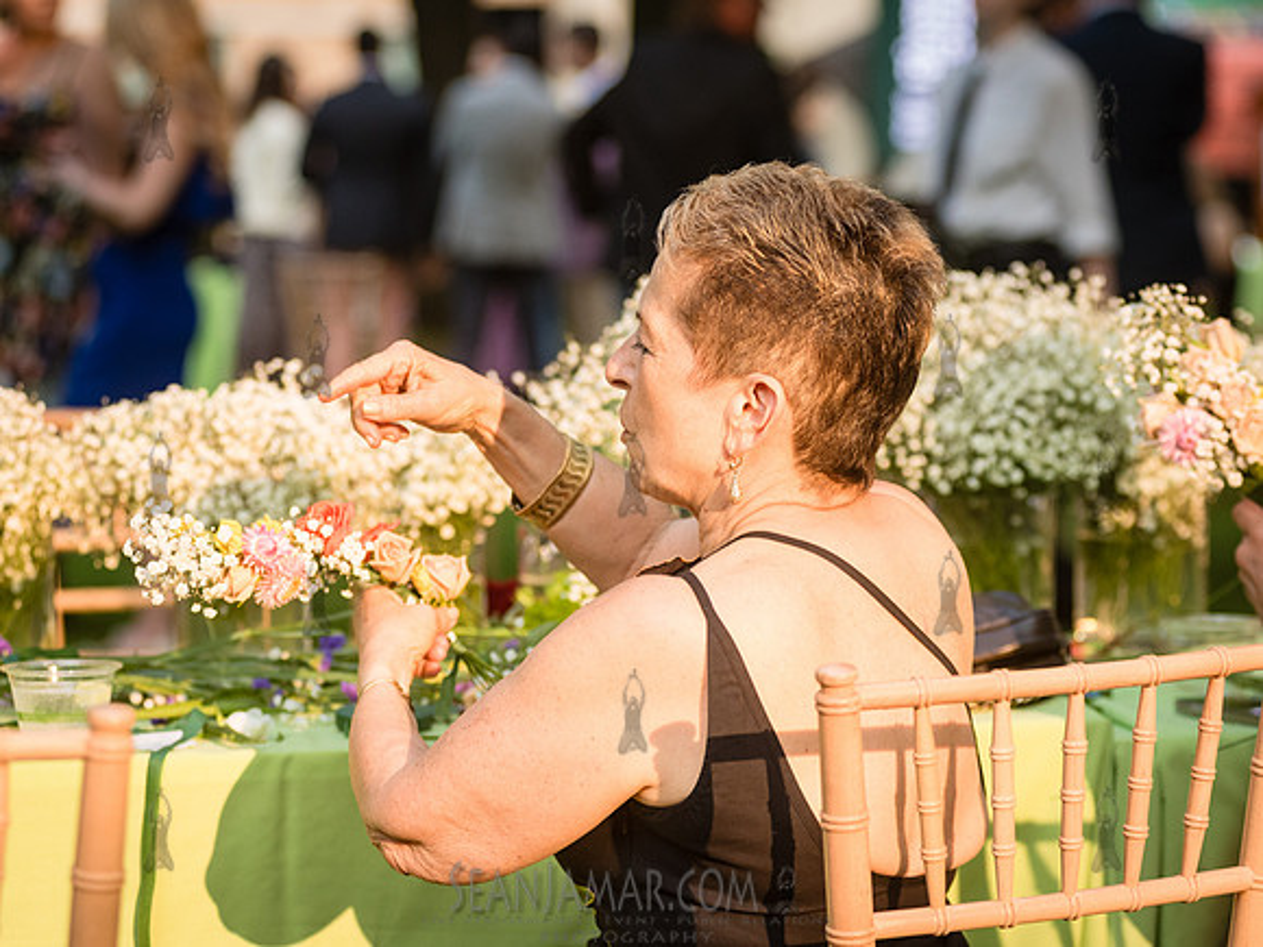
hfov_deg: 16.5
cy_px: 425
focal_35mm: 119
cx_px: 656
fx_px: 4354
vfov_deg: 12.4
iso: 1000
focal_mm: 100
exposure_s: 1/1250
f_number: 3.5
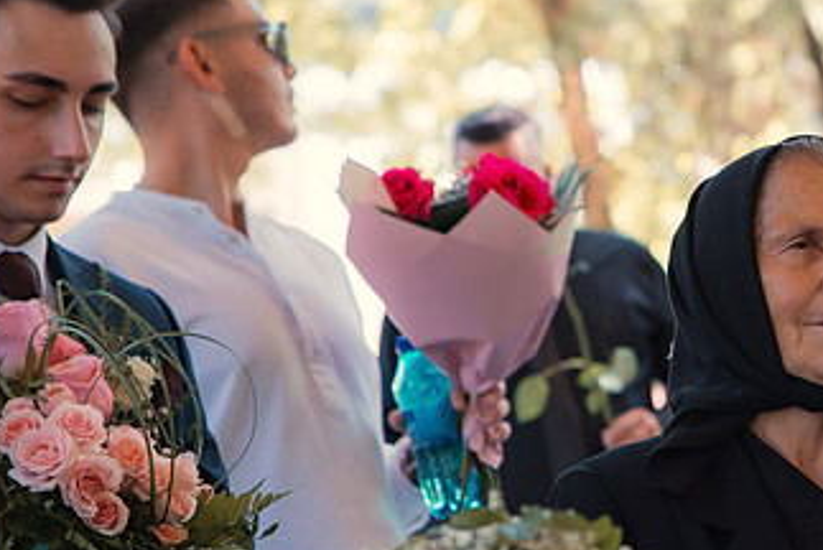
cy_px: 445
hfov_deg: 12.1
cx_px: 833
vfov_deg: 8.2
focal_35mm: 168
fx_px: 3844
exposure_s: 1/125
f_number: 3.5
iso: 500
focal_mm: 70
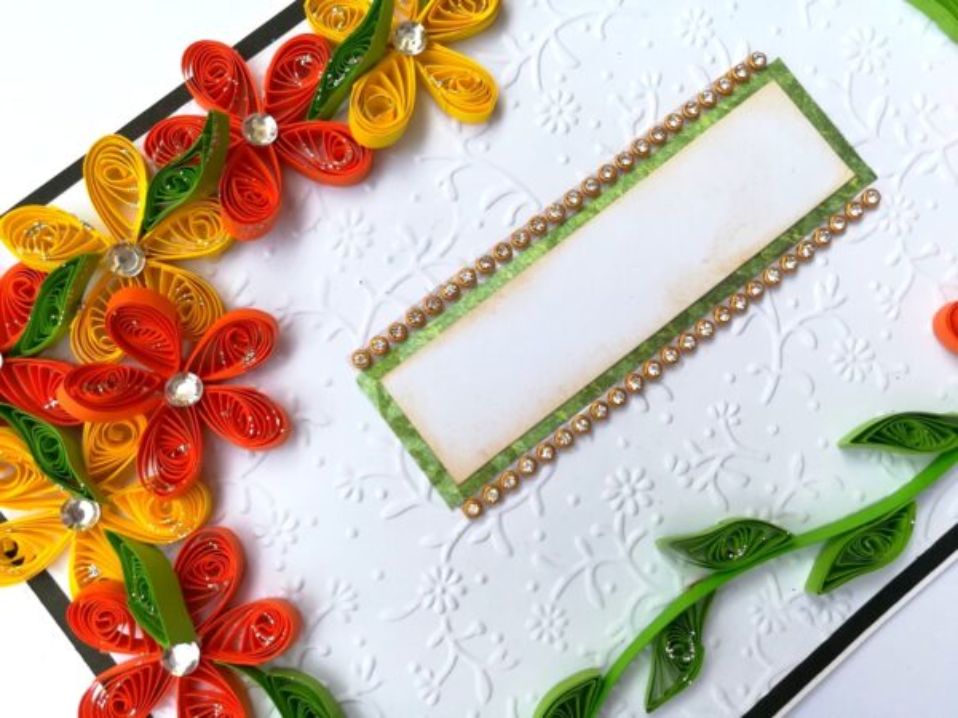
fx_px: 720
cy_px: 359
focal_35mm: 26
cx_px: 479
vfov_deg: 53.1
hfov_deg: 67.3
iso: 64
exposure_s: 1/50
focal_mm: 3.83
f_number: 2.2
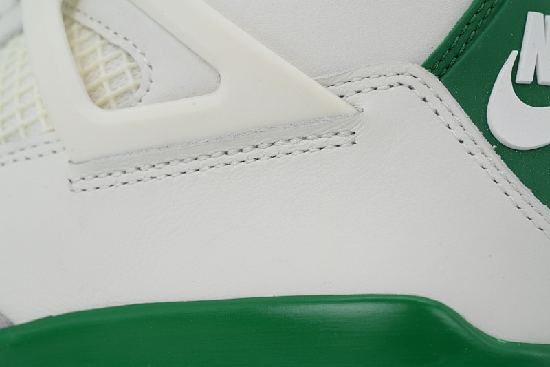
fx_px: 1466
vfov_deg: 14.2
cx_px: 275
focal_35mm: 96
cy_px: 184
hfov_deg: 21.2
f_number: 13
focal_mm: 96
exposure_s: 1/100
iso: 400
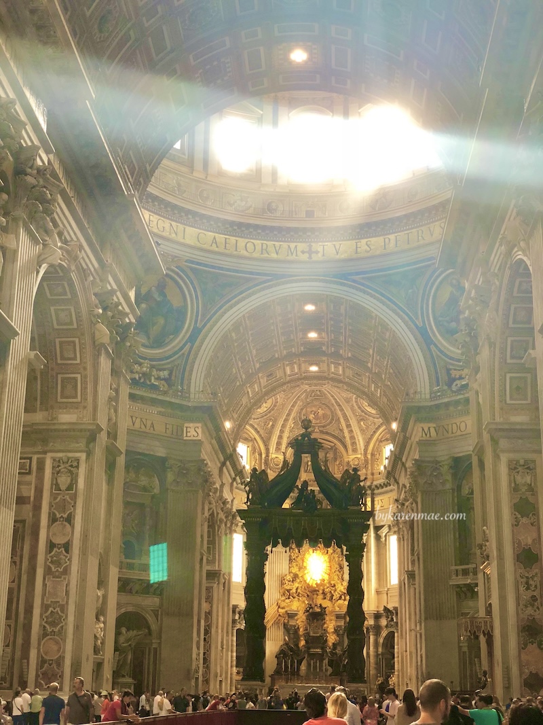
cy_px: 362
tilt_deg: +18.3
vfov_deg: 36.8
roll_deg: -1.0
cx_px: 272
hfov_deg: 28.0
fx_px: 1088
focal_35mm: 52
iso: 100
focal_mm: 6
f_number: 2.4
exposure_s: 1/30
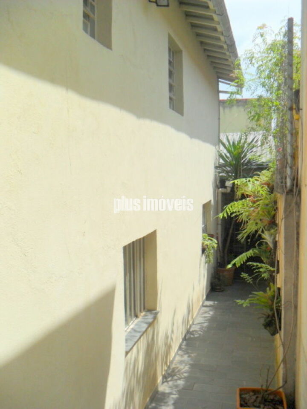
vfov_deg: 52.6
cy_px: 204
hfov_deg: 40.7
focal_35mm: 35
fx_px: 414
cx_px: 154
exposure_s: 1/250
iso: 80
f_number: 7.6
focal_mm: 6.3
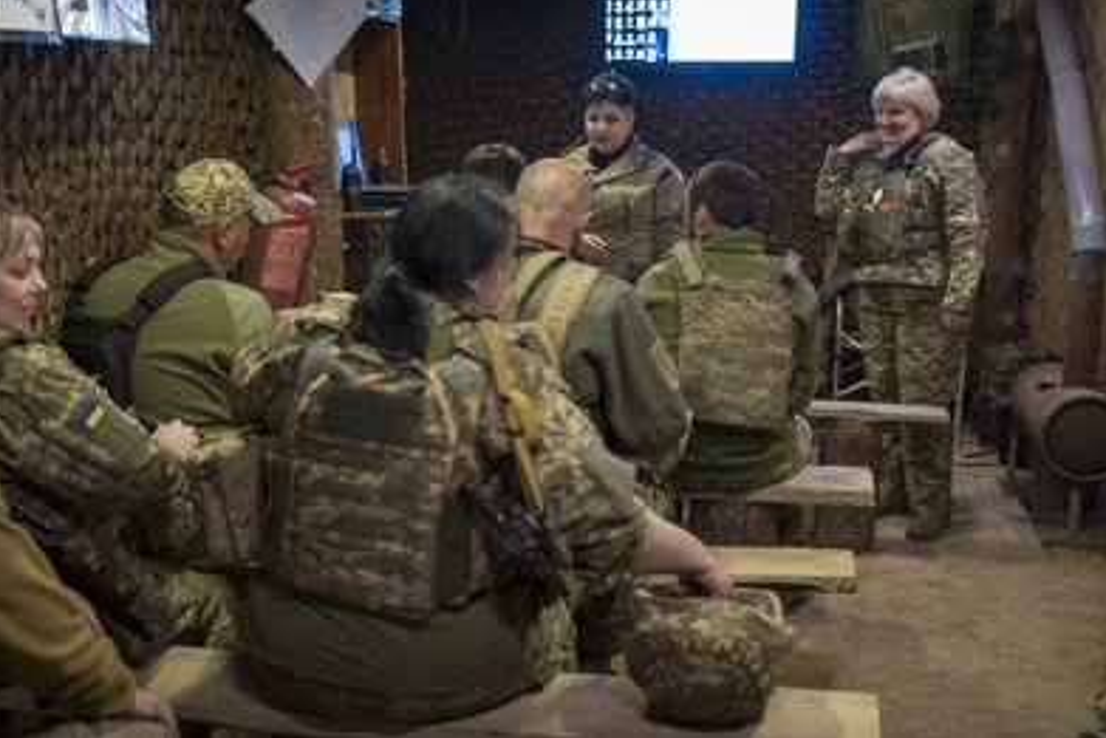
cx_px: 543
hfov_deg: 43.6
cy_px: 363
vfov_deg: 29.9
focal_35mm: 45
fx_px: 1383
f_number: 2.8
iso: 4000
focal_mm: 44
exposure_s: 1/50
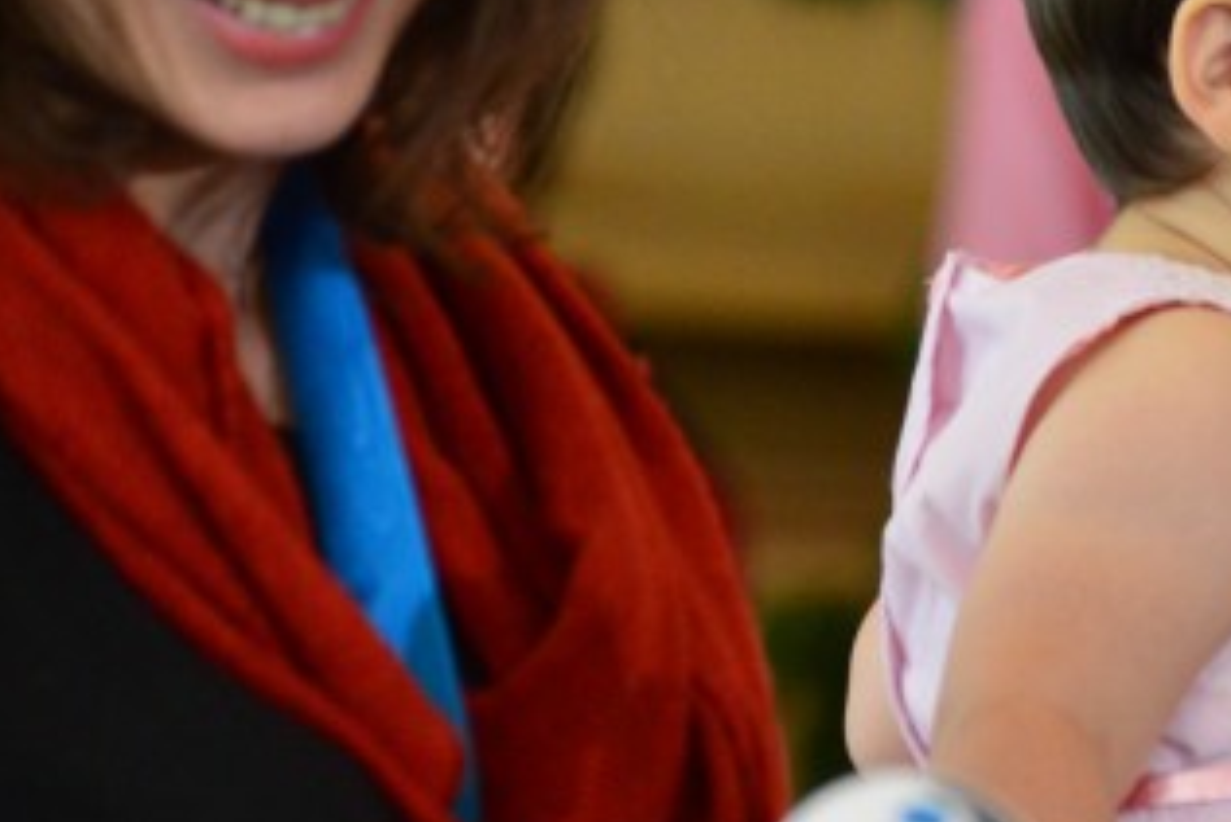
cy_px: 140
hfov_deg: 2.8
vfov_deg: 1.9
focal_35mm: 740
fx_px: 25323
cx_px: 1087
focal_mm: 195
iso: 1600
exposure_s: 1/400
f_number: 4.8
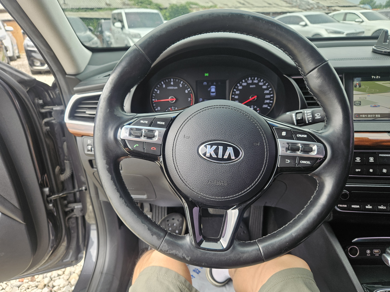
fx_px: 259
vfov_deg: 58.9
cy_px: 146
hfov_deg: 73.9
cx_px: 195
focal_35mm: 23
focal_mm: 5.4
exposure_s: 1/180
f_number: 1.8
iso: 50
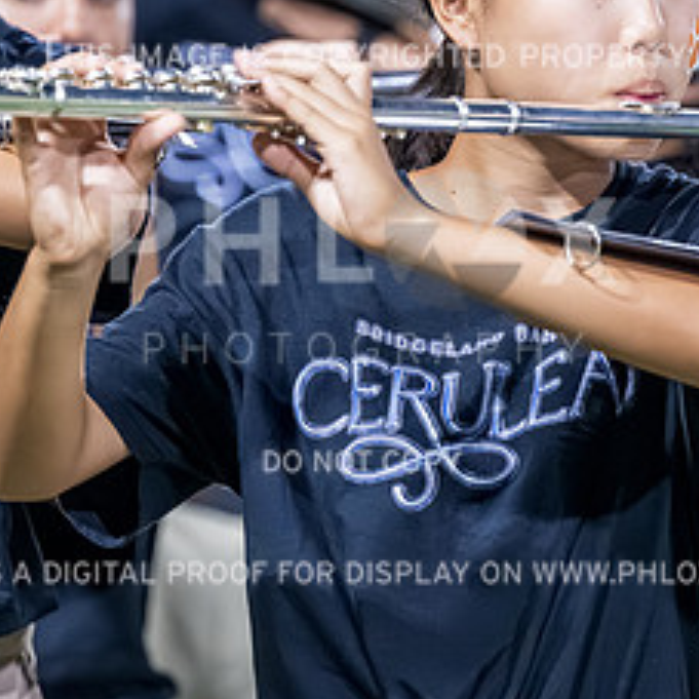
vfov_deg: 3.5
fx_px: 11537
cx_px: 363
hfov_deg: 3.5
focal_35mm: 505
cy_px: 268
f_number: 2.8
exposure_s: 1/1000
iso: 2500
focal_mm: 200
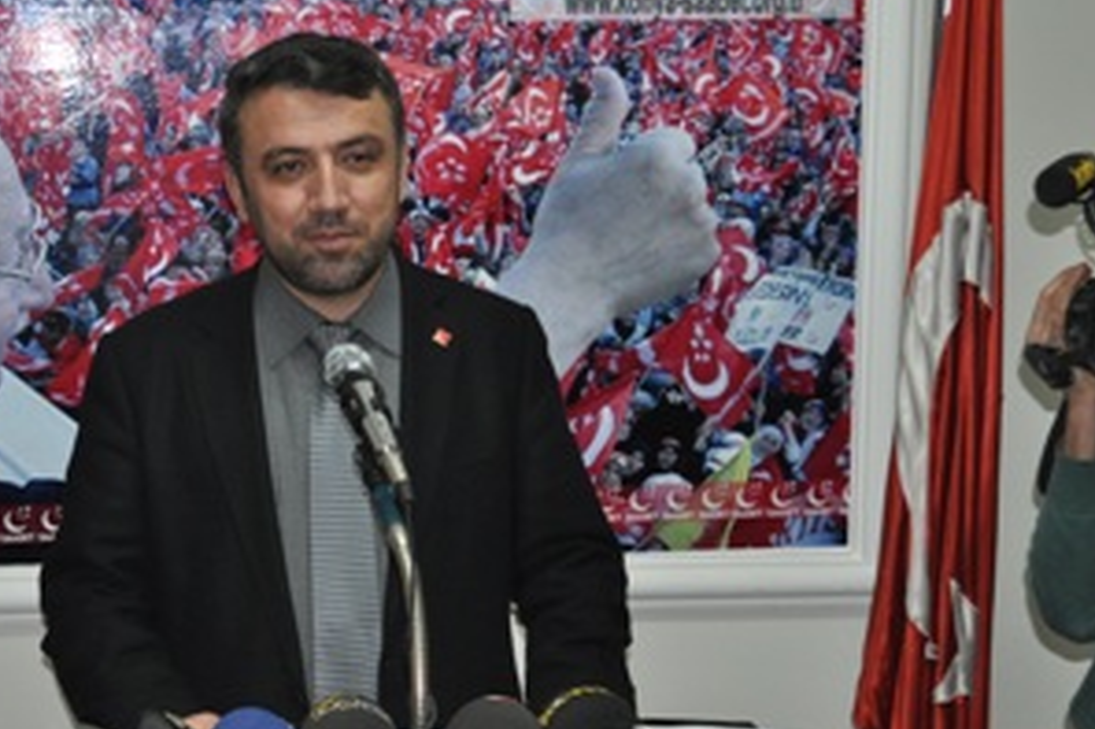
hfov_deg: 29.3
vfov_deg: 19.9
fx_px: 2067
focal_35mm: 68
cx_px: 300
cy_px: 492
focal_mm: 30
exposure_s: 1/60
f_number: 4.5
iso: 800
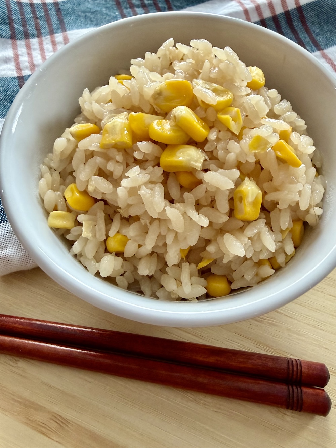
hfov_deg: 53.1
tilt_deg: -58.9
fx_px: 336
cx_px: 168
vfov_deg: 67.3
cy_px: 224
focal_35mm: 26
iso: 320
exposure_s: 1/96
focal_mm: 2.22
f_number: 2.2
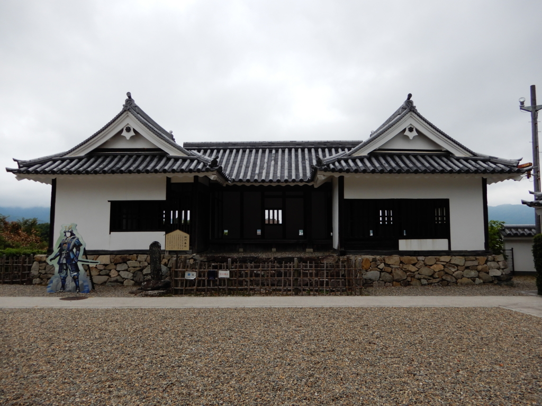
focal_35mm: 24
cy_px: 203
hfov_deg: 71.6
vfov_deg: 56.8
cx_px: 271
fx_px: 376
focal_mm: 4.3
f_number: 3.4
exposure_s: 1/400
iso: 80
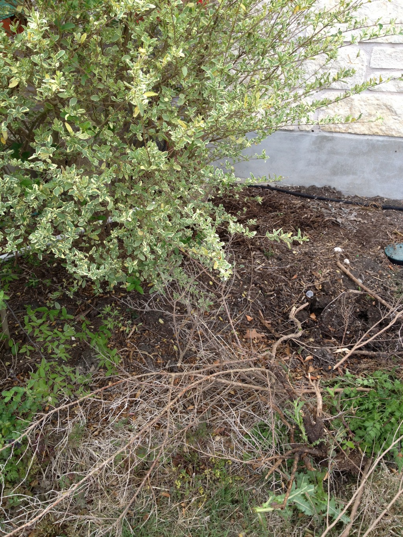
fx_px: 543
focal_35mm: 35
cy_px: 268
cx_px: 202
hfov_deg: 40.7
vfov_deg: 52.6
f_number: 2.4
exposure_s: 1/284
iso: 50
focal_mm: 4.28
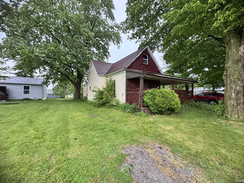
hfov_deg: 102.1
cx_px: 122
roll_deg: -0.7
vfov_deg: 85.7
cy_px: 92
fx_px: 99
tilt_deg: +0.7
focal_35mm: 14
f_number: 2.2
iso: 160
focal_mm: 2.22
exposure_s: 1/99
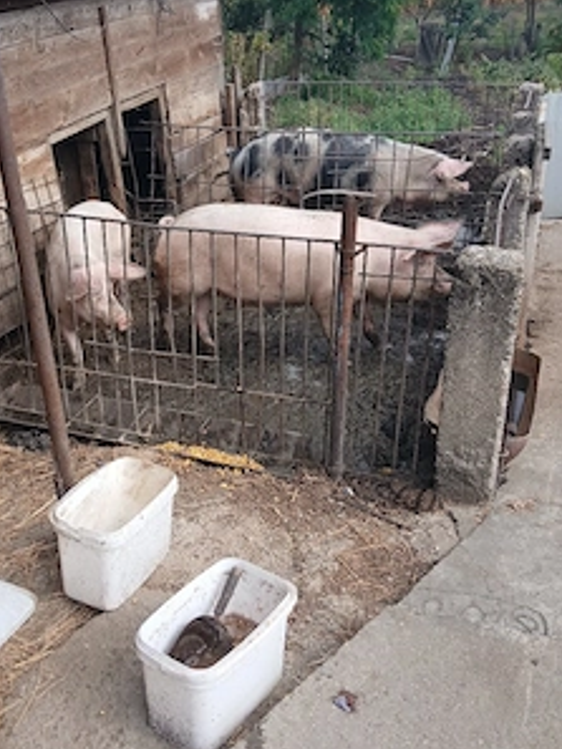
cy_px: 338
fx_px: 757
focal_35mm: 35
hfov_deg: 40.6
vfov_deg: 52.5
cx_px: 227
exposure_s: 1/286
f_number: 1.8
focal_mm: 3.98
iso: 20
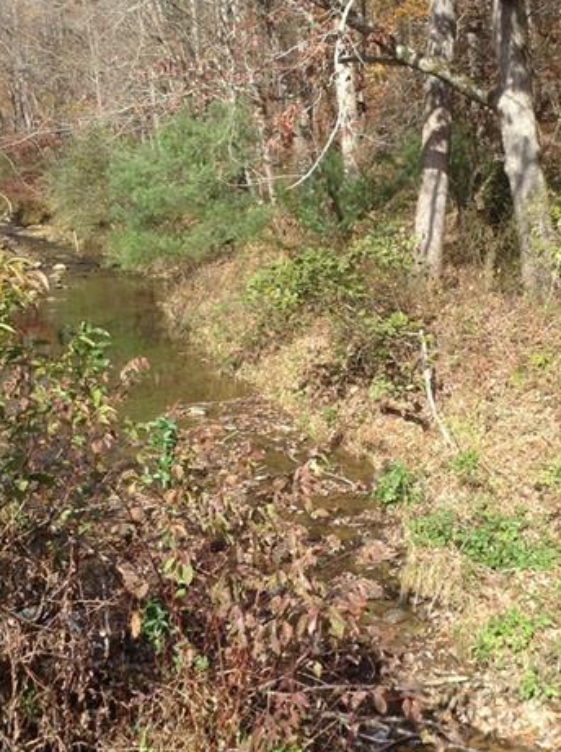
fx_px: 1192
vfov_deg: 35.0
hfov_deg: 26.4
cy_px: 330
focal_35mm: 55
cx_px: 332
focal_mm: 3.3
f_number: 2.4
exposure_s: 1/536
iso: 25
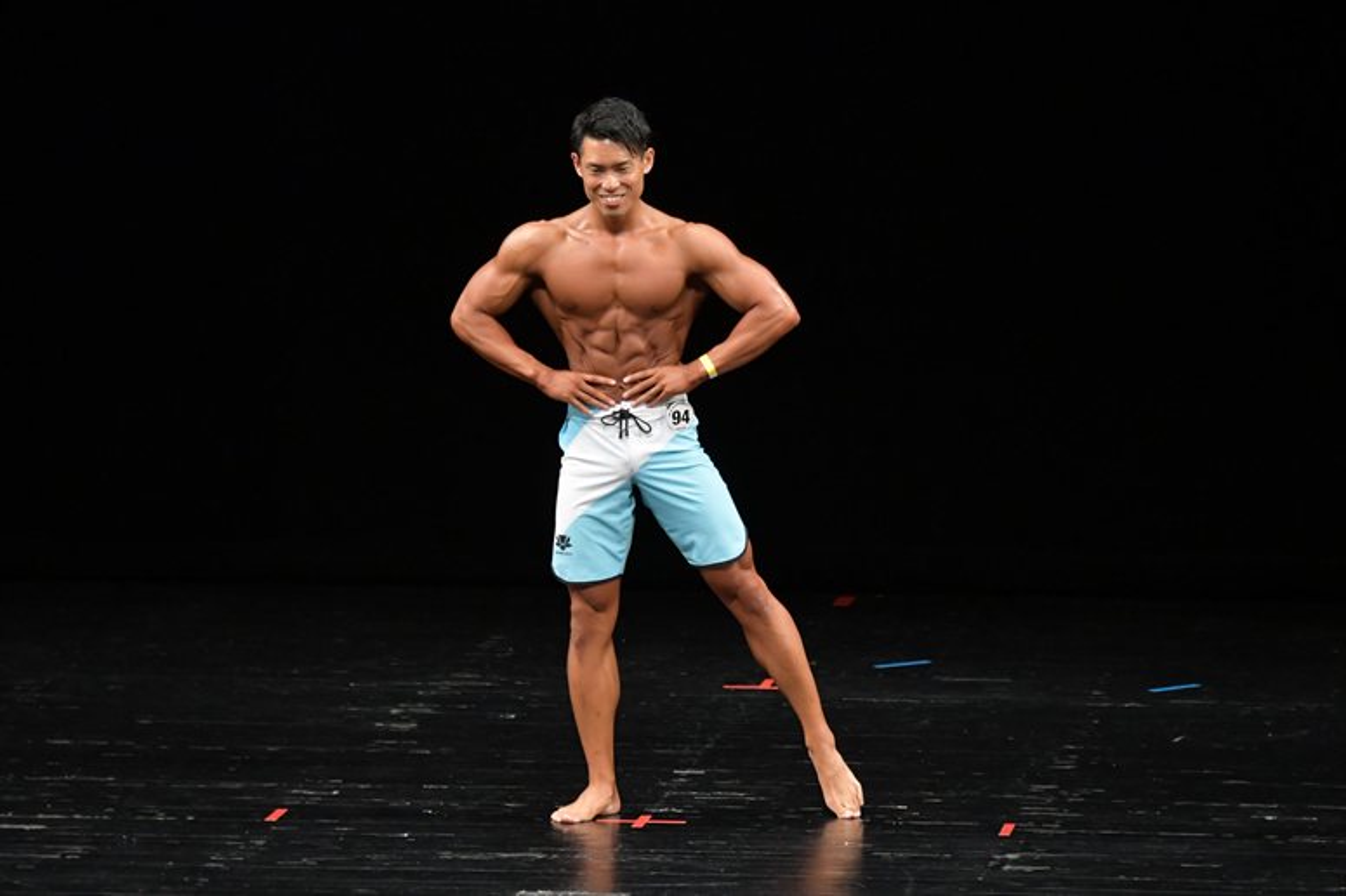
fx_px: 9530
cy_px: 448
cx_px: 673
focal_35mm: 255
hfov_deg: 8.1
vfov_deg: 5.4
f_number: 5.6
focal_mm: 170
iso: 3200
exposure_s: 1/400
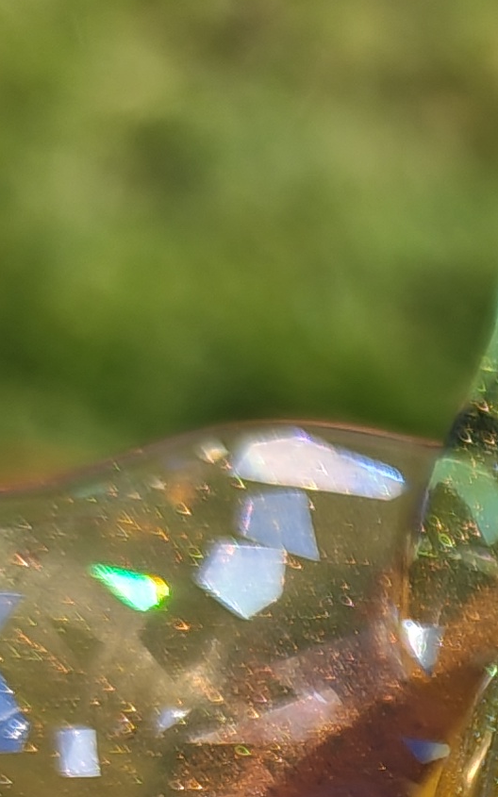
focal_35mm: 123
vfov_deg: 15.6
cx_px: 1282
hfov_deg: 9.3
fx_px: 2671
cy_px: 1191
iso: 50
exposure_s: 1/655
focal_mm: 5.56
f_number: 1.88
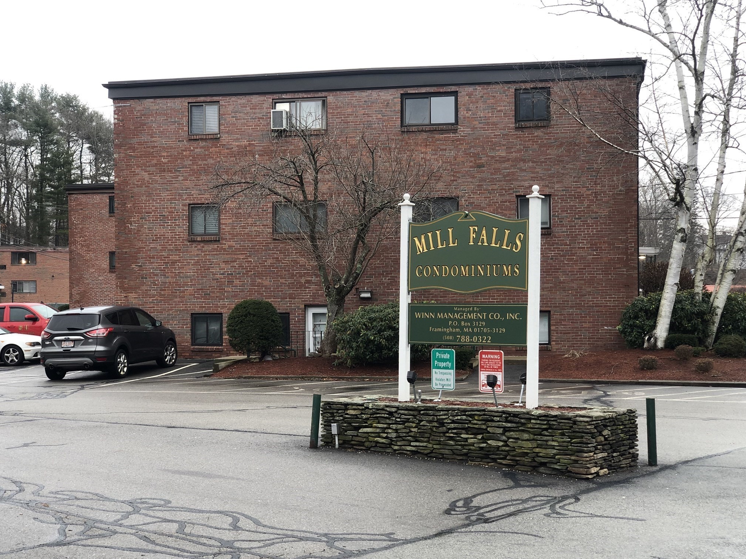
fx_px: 1142
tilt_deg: +1.8
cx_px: 373
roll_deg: +1.0
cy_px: 280
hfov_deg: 36.2
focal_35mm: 53
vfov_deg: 27.5
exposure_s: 1/120
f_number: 2.4
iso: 25
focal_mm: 6
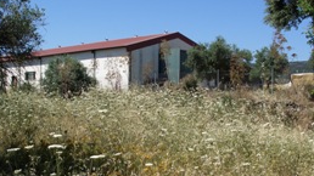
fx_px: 425
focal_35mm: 51
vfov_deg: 23.3
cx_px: 129
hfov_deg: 40.4
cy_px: 128
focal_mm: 7.1
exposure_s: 1/640
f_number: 4.5
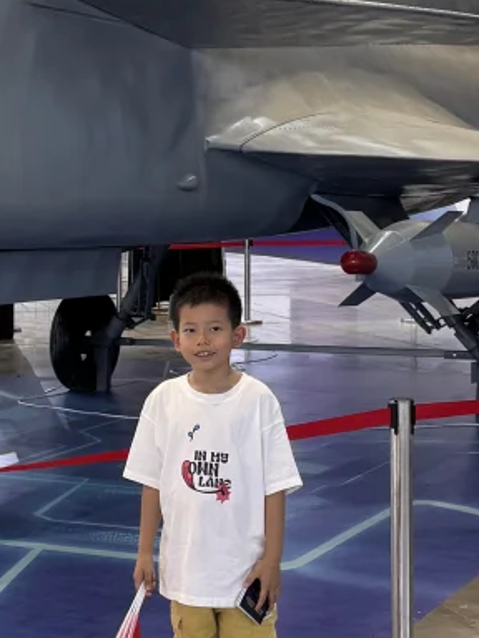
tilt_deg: -4.0
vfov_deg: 21.8
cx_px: 30
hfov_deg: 16.2
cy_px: 302
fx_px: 1661
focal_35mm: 90
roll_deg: +0.7
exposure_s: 1/50
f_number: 1.78
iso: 125
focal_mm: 6.76
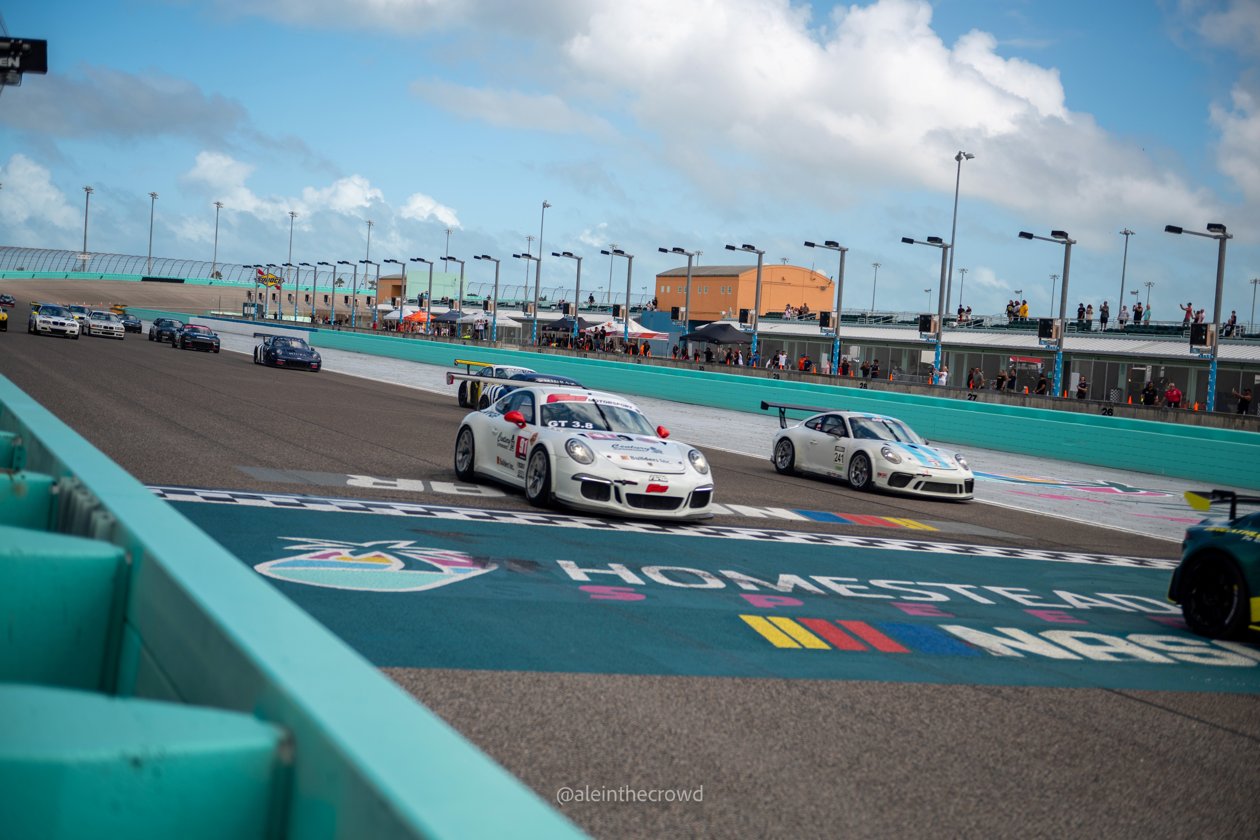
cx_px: 630
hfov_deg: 41.1
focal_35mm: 48
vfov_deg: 28.1
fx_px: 1680
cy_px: 420
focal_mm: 48
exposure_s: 1/1600
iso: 160
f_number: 2.8
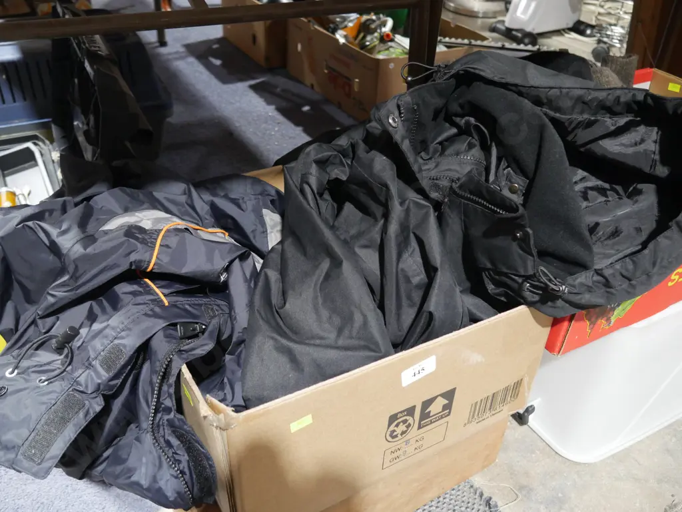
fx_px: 631
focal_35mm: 32
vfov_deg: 44.2
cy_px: 256
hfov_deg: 56.8
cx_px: 341
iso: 2000
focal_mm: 16
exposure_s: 1/60
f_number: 3.6
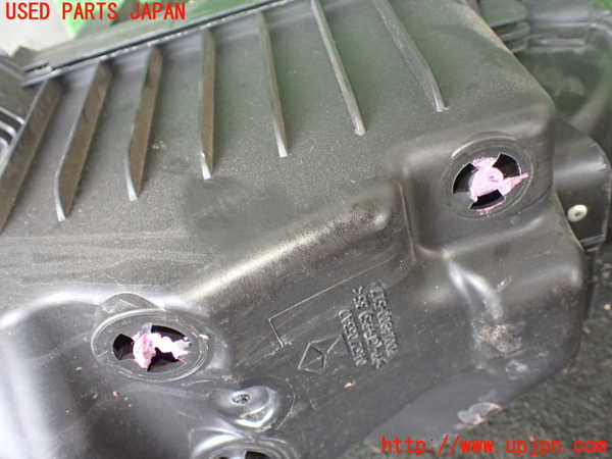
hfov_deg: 60.0
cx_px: 306
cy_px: 230
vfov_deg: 46.8
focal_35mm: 30
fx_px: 530
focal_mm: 5.4
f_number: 2.3
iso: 800
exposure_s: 1/60
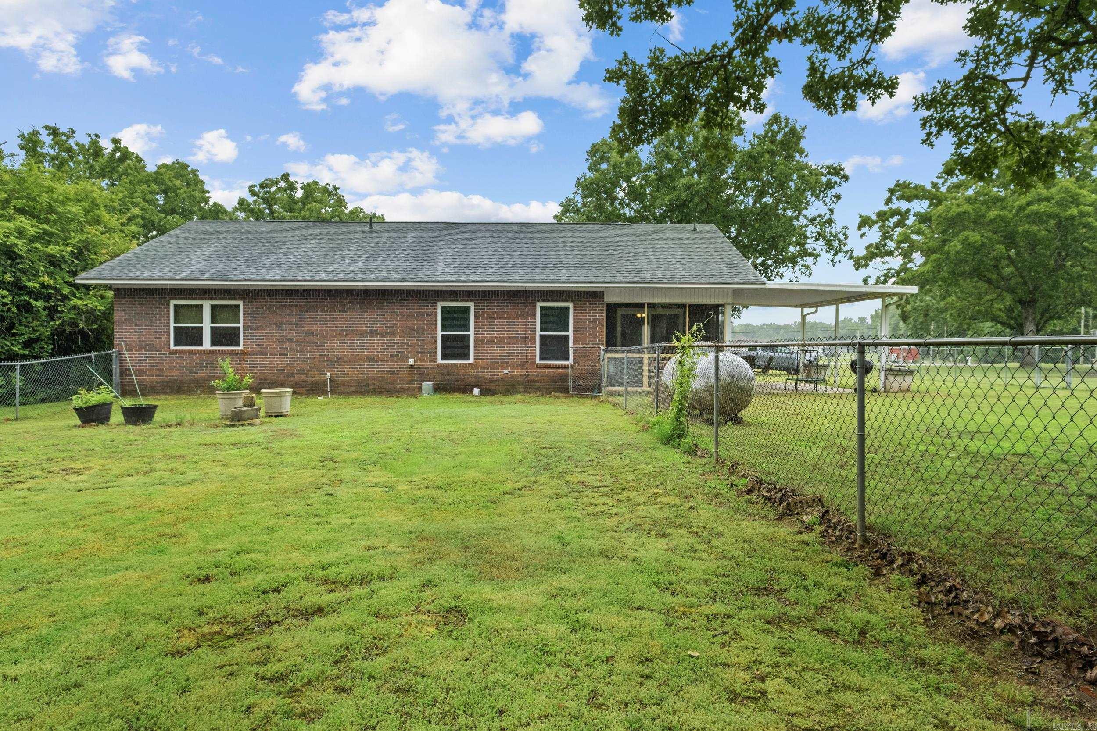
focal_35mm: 22
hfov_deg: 78.6
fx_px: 670
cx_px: 548
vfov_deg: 57.2
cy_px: 366
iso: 800
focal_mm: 14.5
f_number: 7.1
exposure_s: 1/250
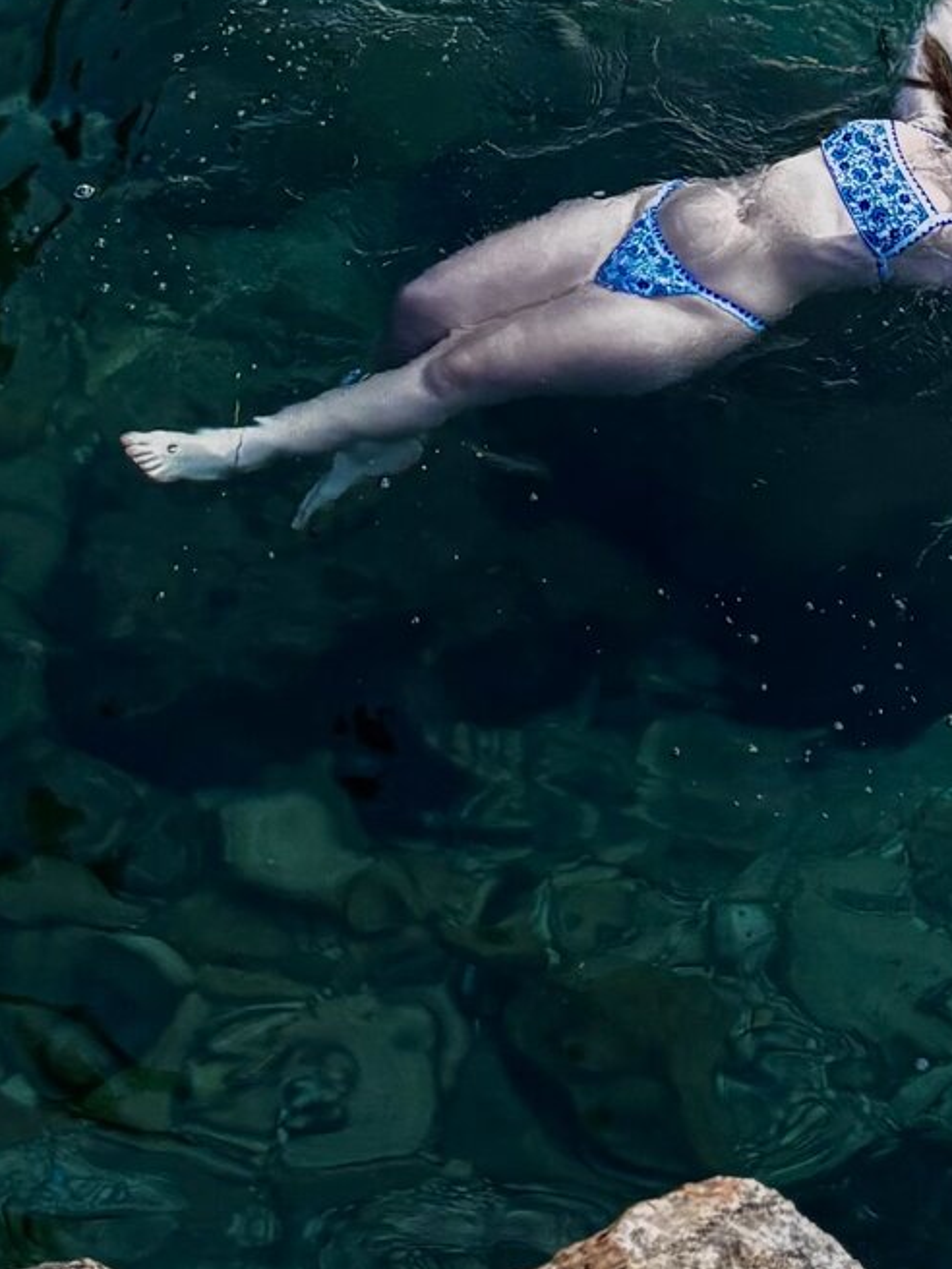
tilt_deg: -41.5
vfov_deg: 18.5
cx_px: 660
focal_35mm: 103
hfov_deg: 14.3
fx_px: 3777
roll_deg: -1.6
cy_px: -50
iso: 125
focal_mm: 5.96
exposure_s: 1/79
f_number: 1.6
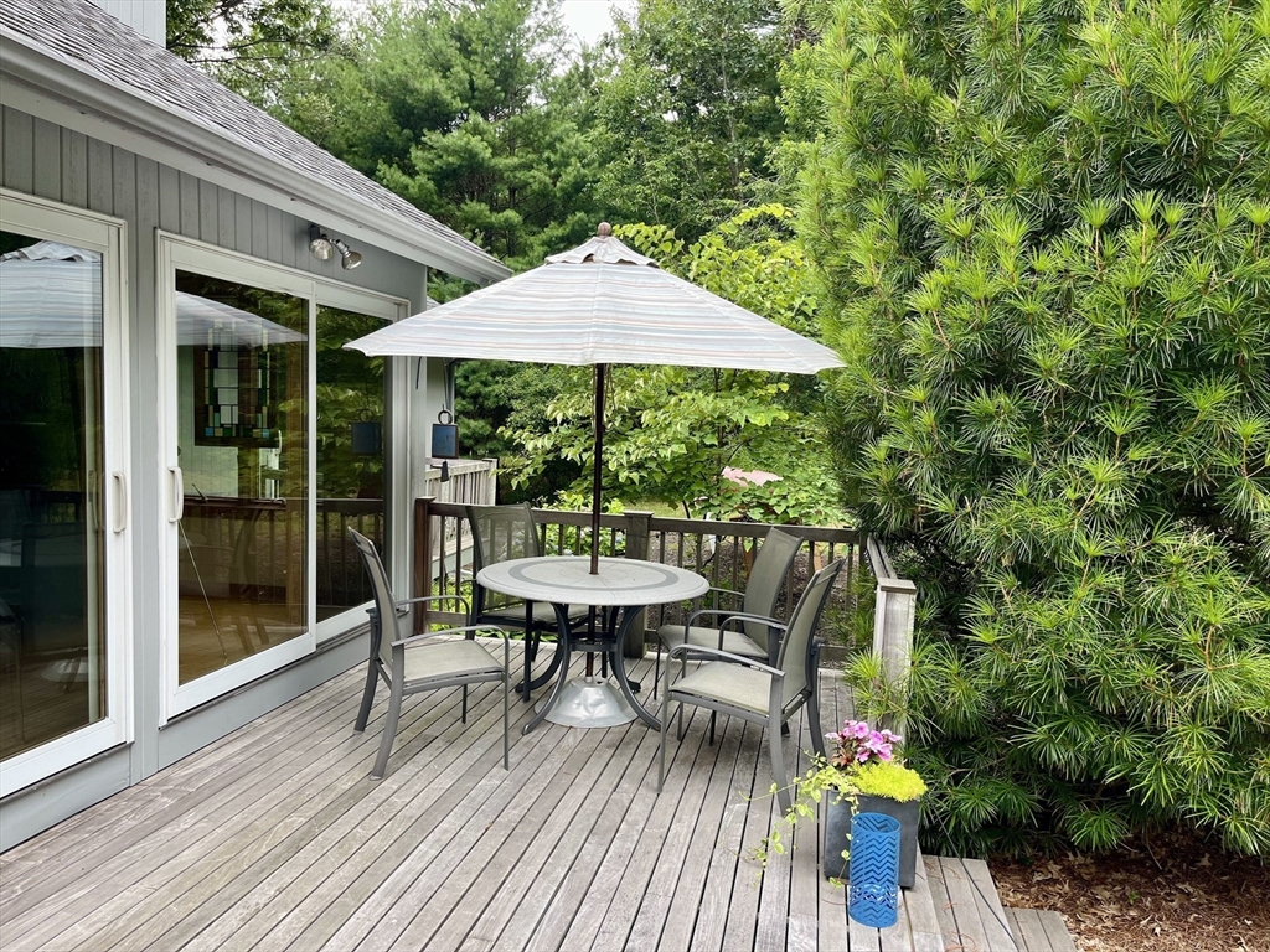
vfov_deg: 53.1
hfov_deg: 67.3
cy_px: 476
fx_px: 954
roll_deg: -1.3
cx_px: 635
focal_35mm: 26
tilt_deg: -5.3
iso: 50
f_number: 1.6
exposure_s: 1/371
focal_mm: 5.1
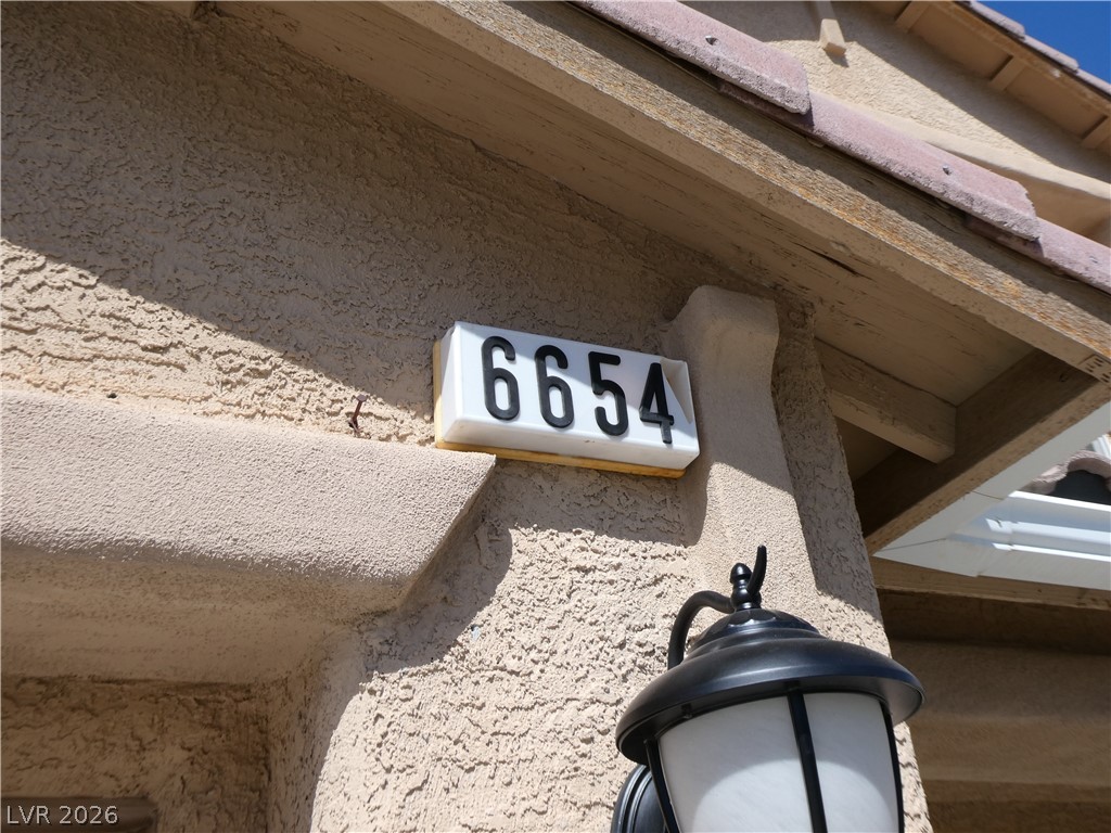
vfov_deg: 40.7
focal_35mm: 35
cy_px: 416
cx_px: 556
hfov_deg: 52.6
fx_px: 1123
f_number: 3.7
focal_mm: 6.3
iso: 80
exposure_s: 1/1000
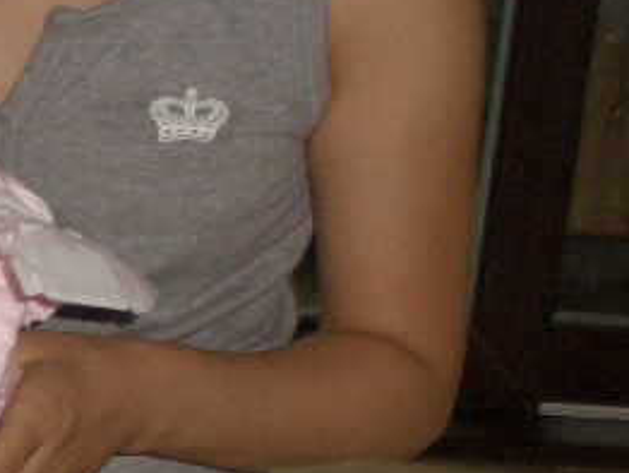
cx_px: -475
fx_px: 2928
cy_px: 504
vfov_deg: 9.2
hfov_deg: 11.4
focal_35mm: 161
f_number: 2.8
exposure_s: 1/60
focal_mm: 7.1
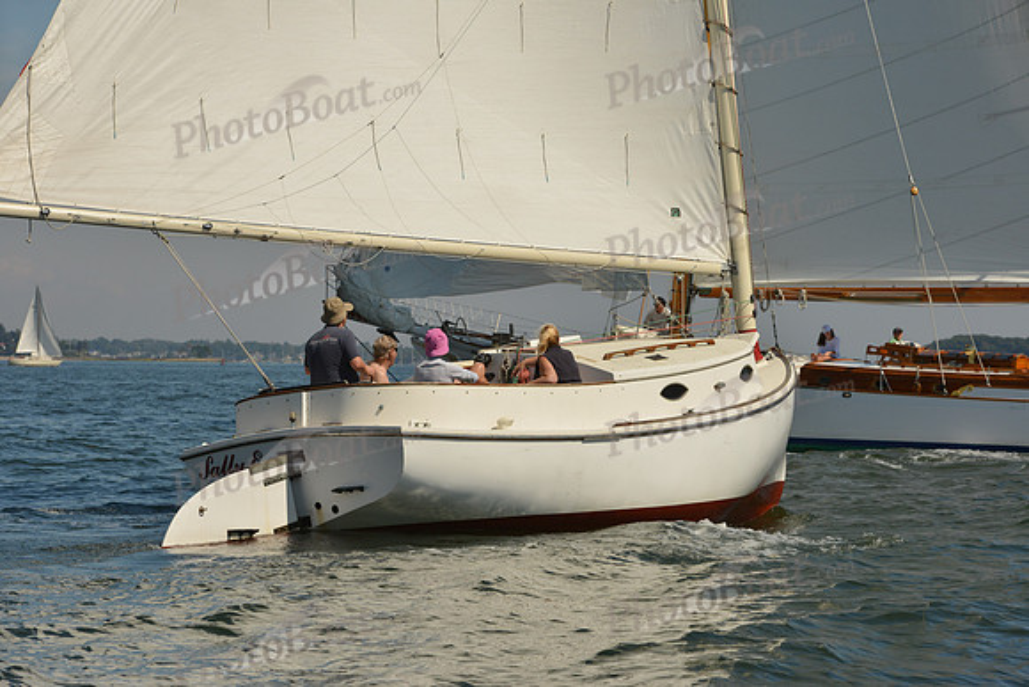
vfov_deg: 14.0
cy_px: 344
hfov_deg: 20.8
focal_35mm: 98
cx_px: 514
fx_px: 2802
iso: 400
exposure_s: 1/1250
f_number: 8
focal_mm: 98
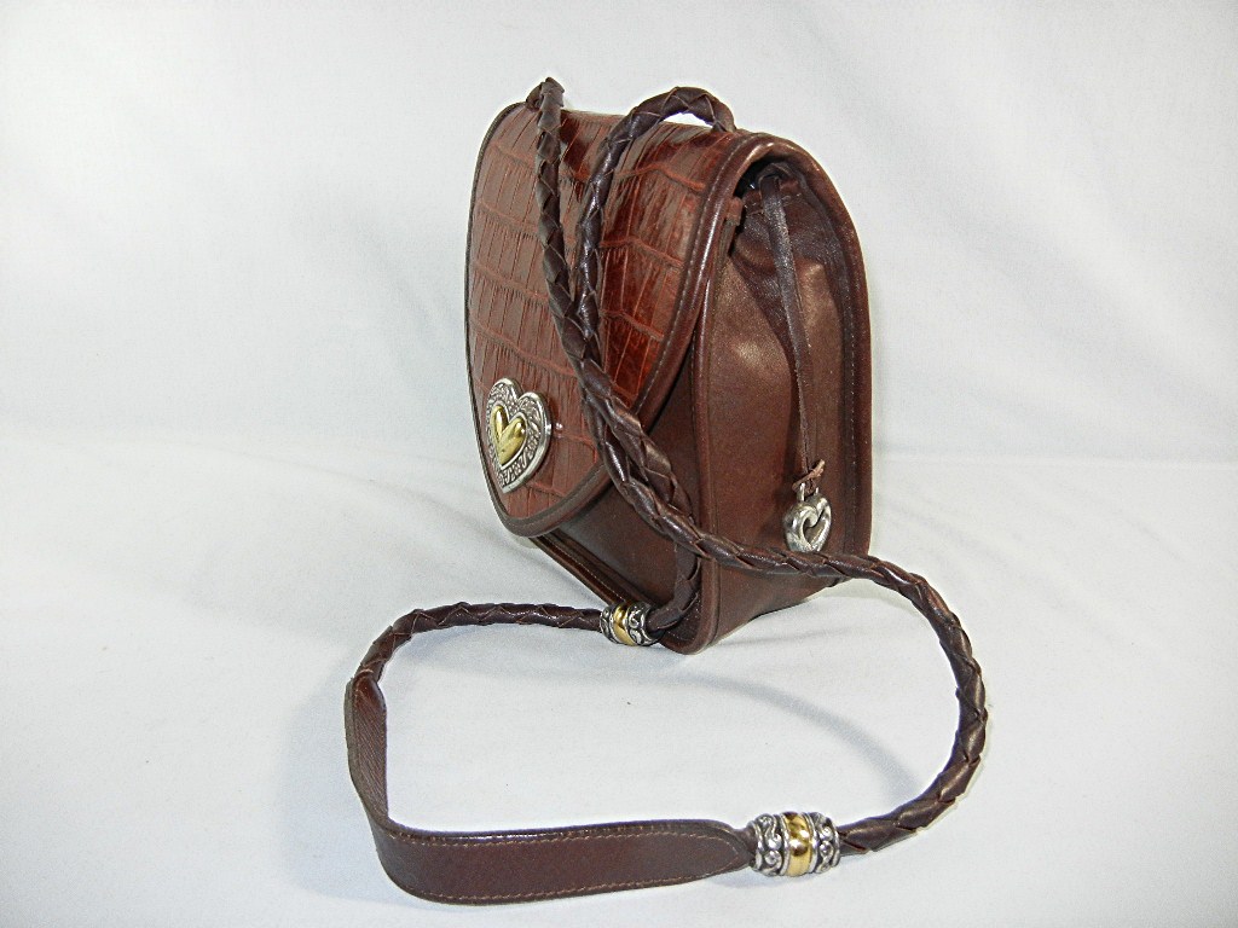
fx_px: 1073
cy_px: 464
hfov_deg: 60.0
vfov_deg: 46.8
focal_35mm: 30
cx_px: 619
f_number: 3.5
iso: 200
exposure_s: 1/30
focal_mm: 5.4
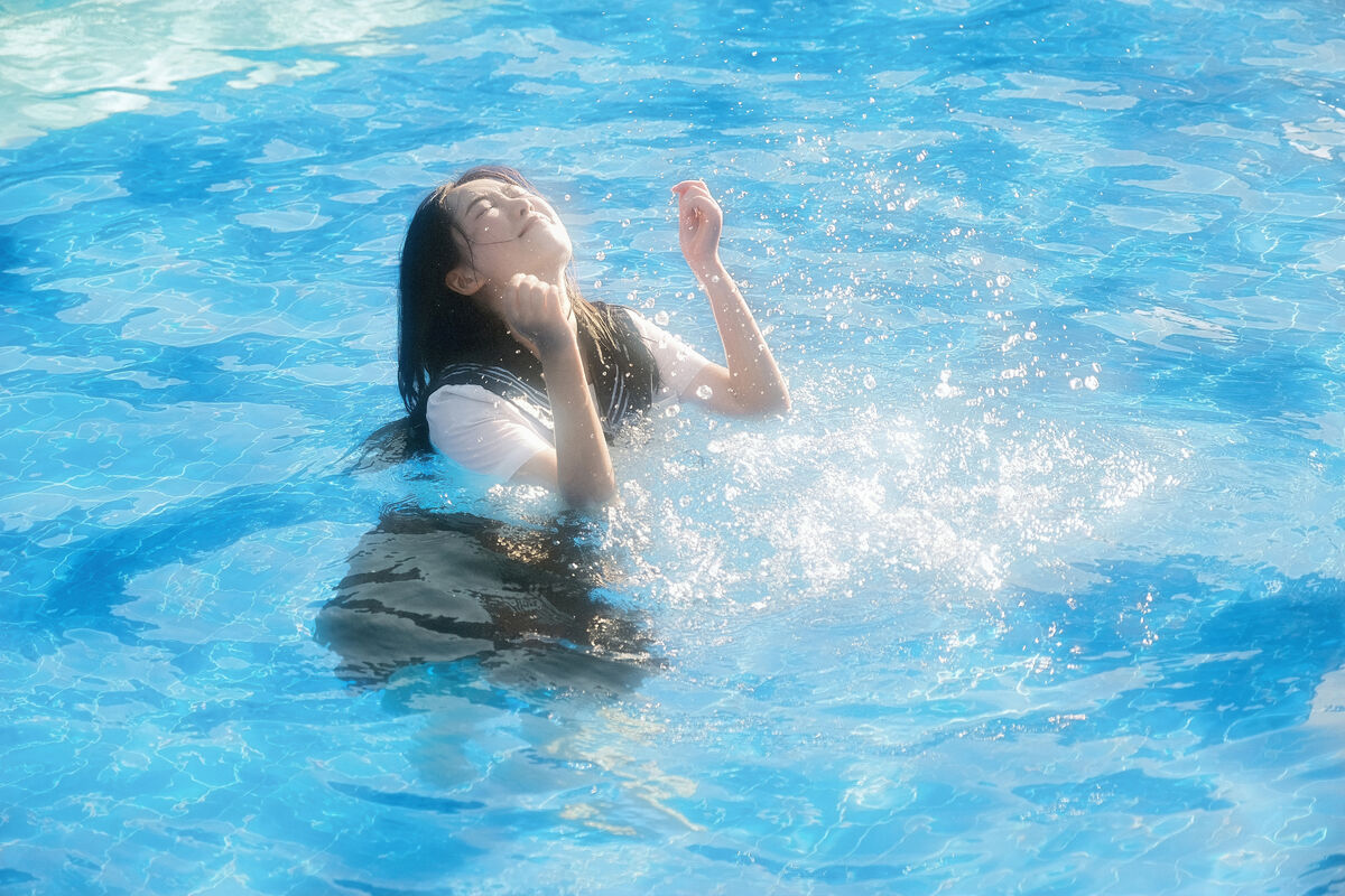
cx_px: 672
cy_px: 448
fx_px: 3101
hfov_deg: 24.5
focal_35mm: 83
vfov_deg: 16.5
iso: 250
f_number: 2.8
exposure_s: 1/1000
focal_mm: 55
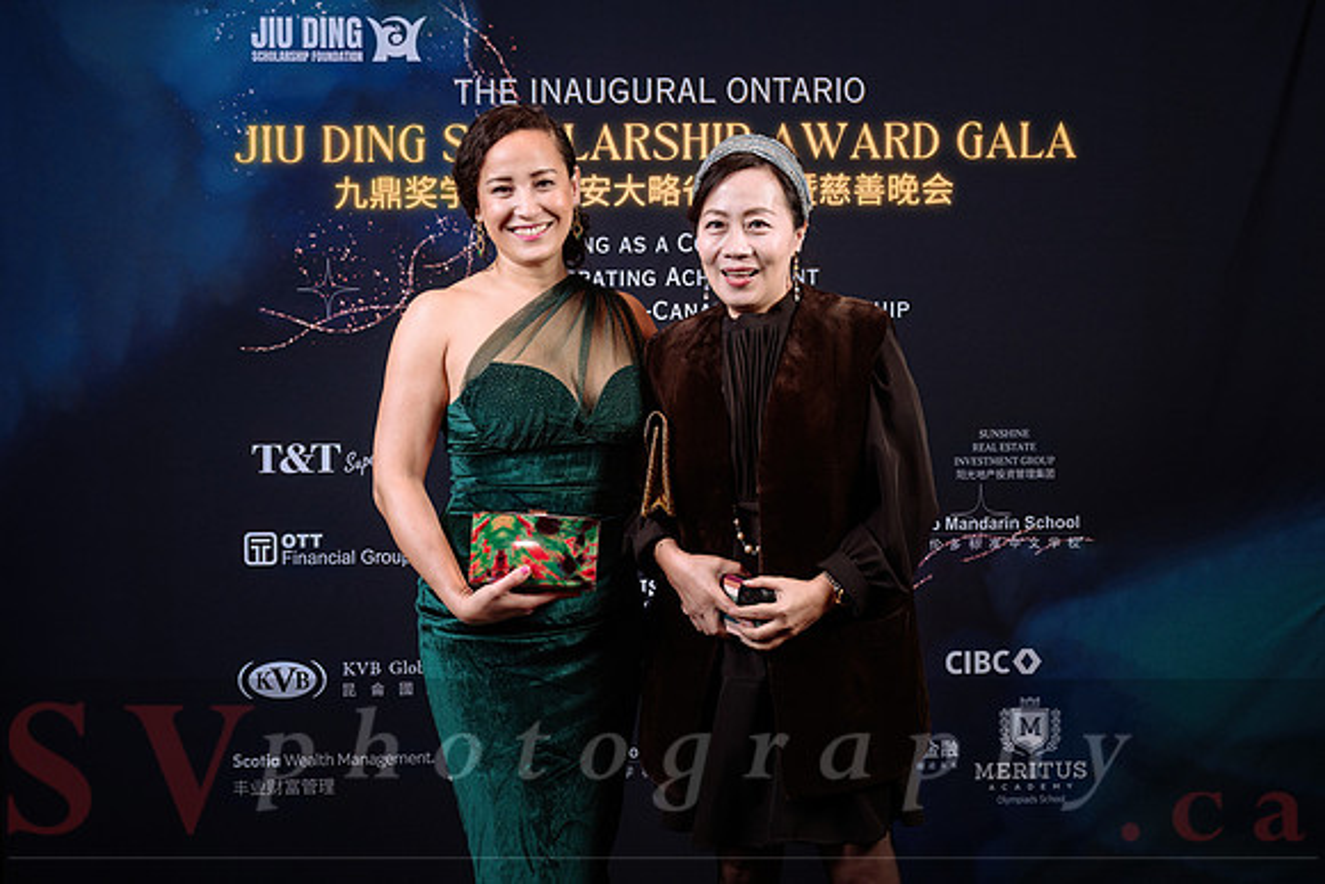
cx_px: 740
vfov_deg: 35.0
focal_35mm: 38
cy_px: 434
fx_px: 1401
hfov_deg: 50.5
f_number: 5
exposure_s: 1/125
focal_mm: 33.5
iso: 500
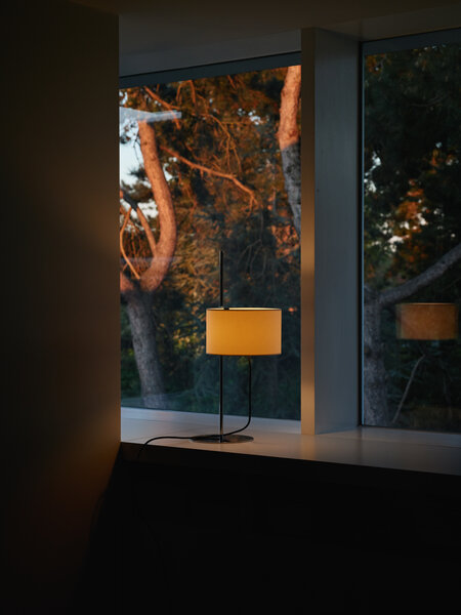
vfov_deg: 30.7
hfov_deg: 23.3
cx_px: 230
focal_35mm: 63
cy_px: 308
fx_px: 1119
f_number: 7.1
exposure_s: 1/200
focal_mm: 80
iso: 1250
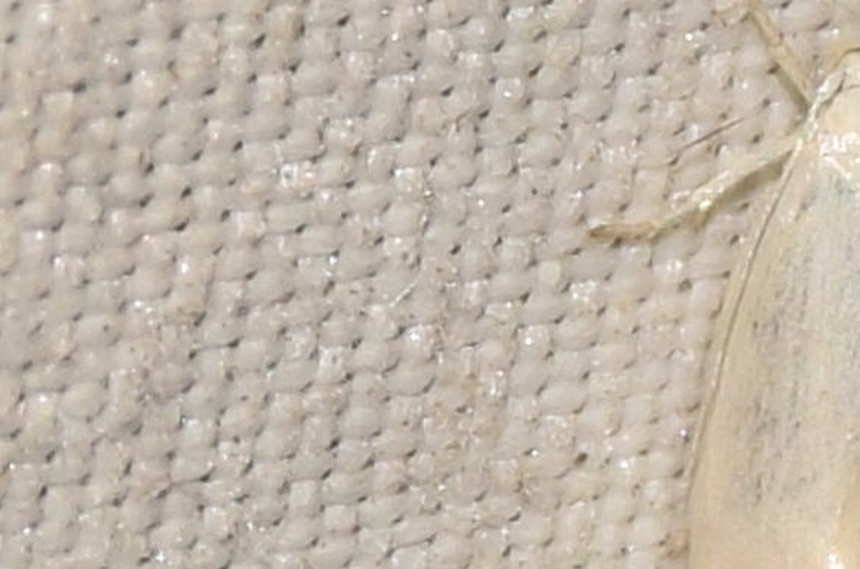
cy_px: 447
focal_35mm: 350
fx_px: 8343
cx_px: 701
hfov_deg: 5.9
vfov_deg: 3.9
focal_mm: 140
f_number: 10
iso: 125
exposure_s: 1/160
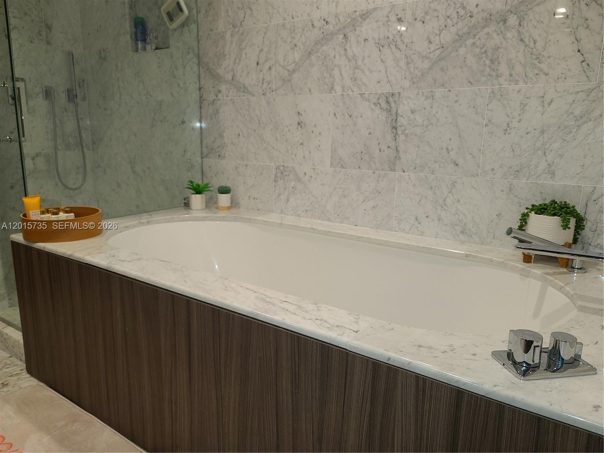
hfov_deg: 69.4
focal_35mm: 25
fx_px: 436
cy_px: 226
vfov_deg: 54.9
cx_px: 302
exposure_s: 1/60
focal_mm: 7
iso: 80
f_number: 1.8
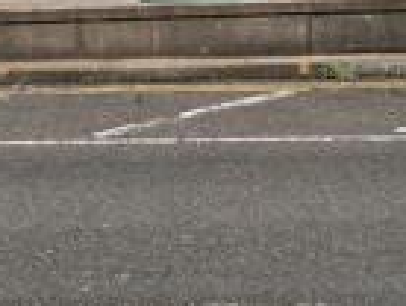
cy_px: -154
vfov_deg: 12.2
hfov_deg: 16.8
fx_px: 1363
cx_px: 74
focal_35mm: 116
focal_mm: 35
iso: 250
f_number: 4
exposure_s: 1/500
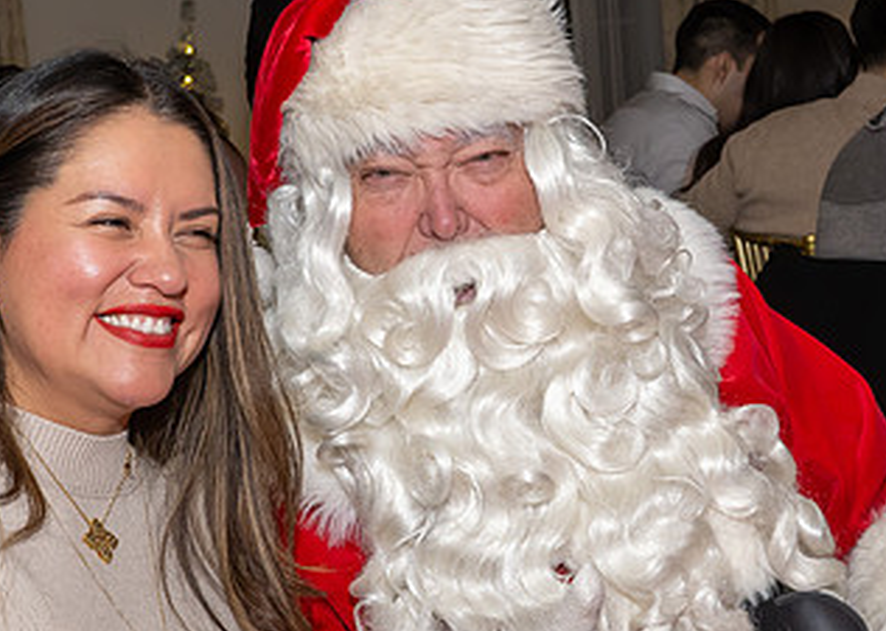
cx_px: 560
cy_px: 327
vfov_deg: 16.8
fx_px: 2137
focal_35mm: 85
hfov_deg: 23.4
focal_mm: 26
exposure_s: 1/250
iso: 800
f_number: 8
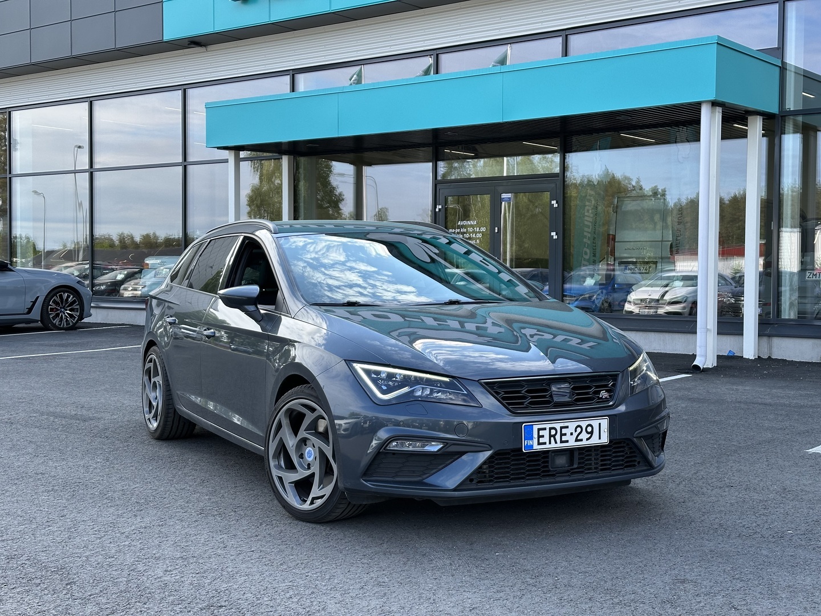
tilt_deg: -1.5
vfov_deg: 30.3
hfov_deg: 39.7
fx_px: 1138
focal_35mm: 48
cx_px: 410
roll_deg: -0.6
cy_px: 308
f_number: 1.78
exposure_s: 1/740
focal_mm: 6.86
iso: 64
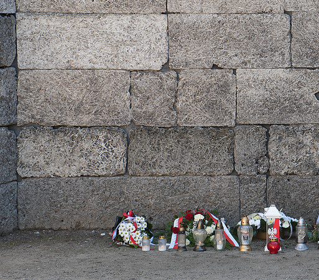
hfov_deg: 13.5
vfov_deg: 11.9
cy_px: 67
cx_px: 277
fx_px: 1339
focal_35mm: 137
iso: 200
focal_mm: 70
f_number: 5.6
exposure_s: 1/100
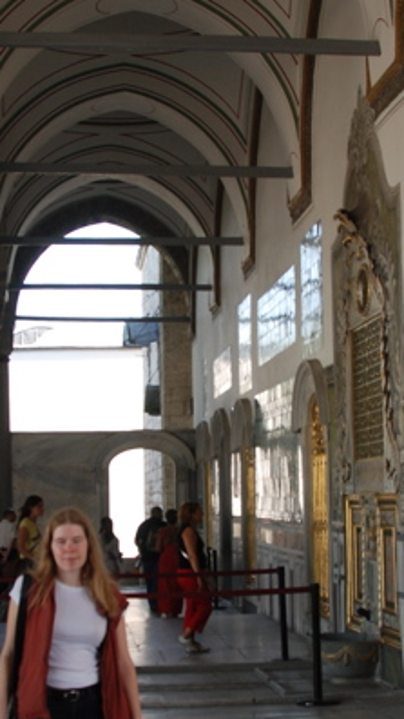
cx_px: 182
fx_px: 1392
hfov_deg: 16.5
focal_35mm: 73
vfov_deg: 29.0
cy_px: 398
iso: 200
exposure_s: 1/125
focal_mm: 18
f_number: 5.6
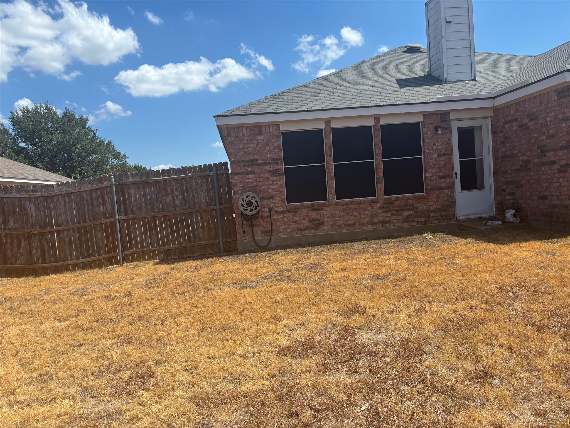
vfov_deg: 53.1
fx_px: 428
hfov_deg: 67.3
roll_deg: +4.1
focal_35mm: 26
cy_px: 214
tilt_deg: -2.6
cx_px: 285
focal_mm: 5.96
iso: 50
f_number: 1.6
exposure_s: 1/3534
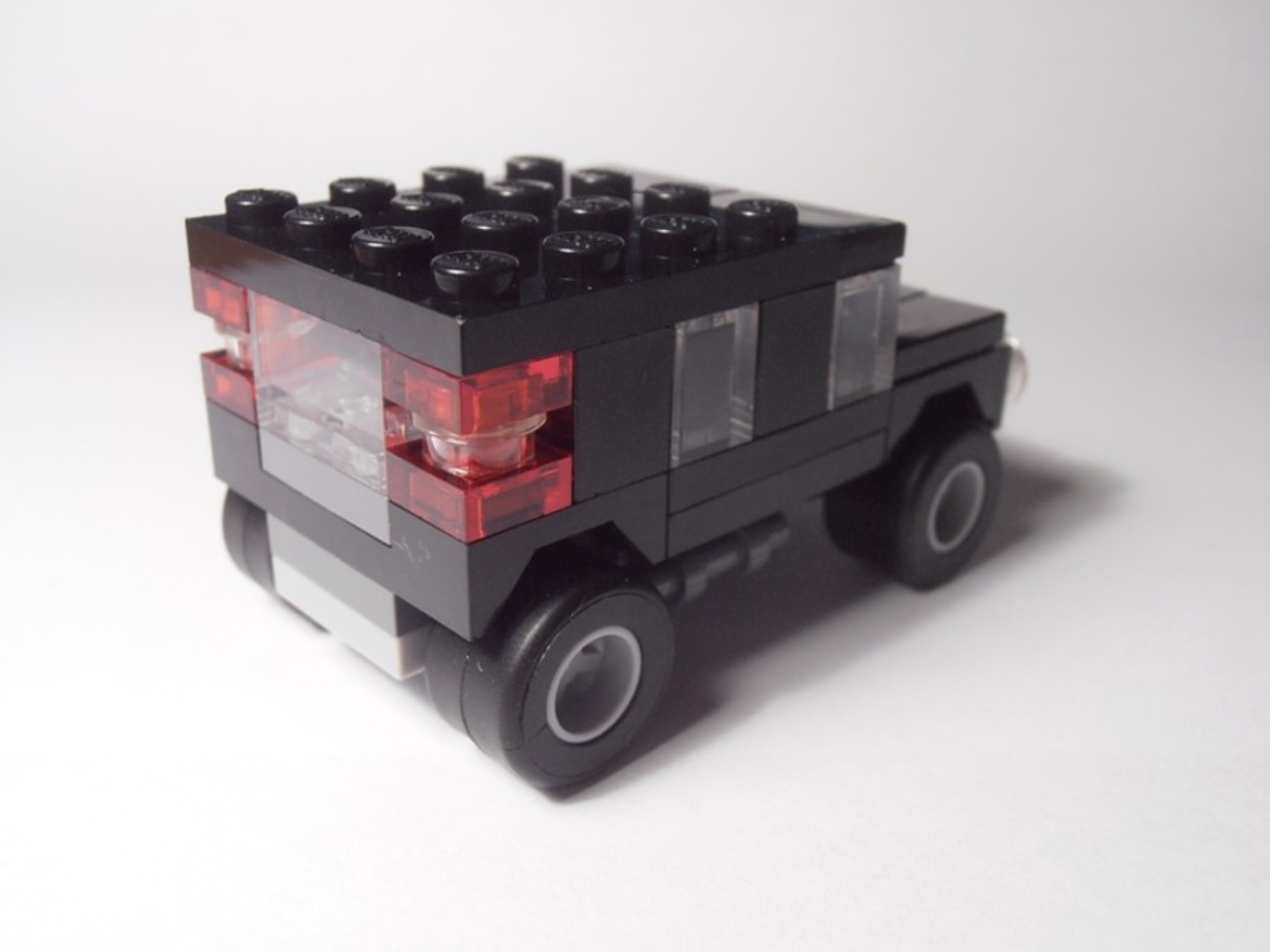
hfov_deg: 50.1
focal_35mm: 37
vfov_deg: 38.7
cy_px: 476
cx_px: 635
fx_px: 1357
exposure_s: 1/30
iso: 125
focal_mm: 6.61
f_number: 3.9
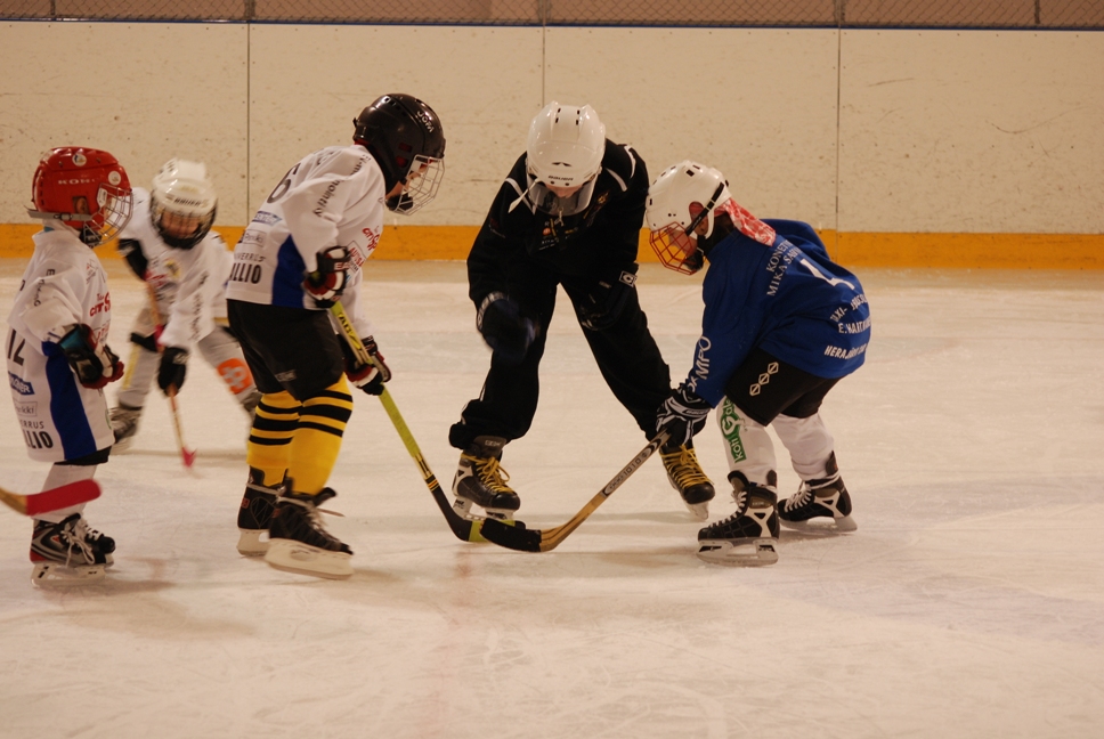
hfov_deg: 15.2
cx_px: 552
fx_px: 4145
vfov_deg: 10.2
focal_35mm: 135
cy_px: 370
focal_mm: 90
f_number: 4.2
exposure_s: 1/80
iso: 400
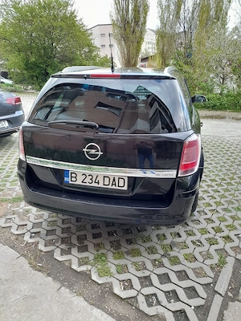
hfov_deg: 54.9
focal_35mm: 25
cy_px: 160
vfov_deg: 69.4
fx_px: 232
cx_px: 120
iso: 40
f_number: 2
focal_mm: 4.6
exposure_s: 1/50
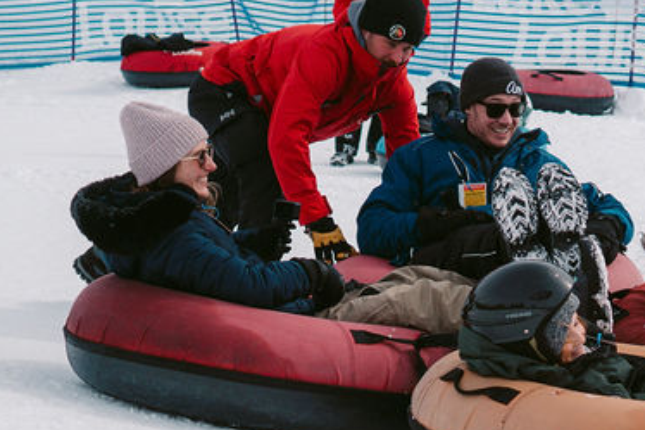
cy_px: 270
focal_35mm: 115
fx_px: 2059
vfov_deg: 11.9
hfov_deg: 17.6
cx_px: 533
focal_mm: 28
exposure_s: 1/4000
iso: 100
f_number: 3.2
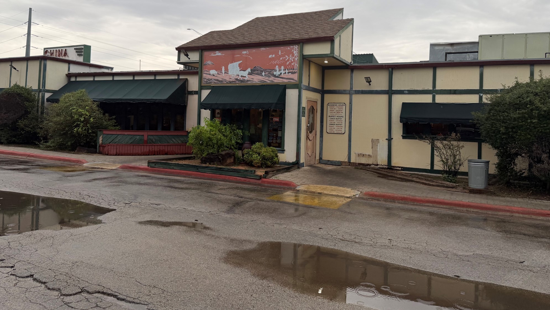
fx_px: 394
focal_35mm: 27
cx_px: 270
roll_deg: -3.0
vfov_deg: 42.5
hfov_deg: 69.8
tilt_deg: +0.5
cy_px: 111
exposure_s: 1/194
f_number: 1.78
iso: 64
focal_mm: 6.76
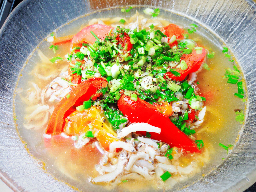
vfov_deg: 42.9
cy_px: 96
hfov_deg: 55.4
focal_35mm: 33
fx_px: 244
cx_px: 128
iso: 50
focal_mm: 4.12
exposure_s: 1/30
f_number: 2.4
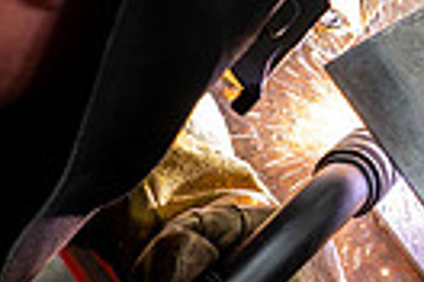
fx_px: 1425
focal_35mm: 121
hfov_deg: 16.7
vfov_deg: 11.3
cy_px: 146
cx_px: 385
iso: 3200
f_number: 4
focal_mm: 24
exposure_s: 1/400
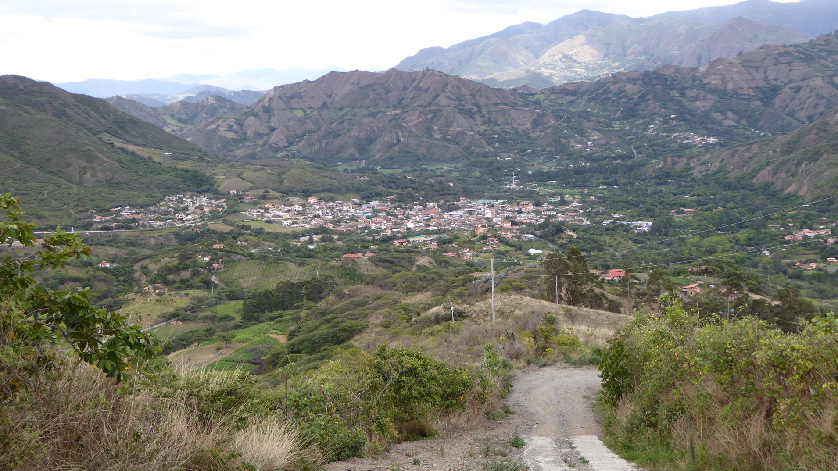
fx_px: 1022
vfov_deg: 26.0
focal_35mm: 46
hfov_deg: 44.6
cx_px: 418
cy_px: 258
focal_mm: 7.2
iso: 100
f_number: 3.8
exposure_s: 1/250
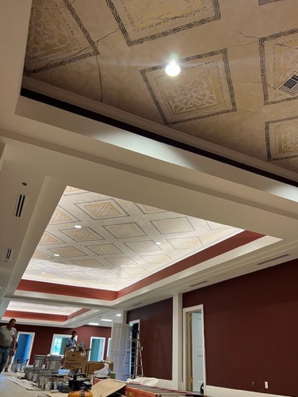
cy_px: 194
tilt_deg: +29.2
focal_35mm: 27
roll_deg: -3.1
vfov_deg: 65.3
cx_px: 152
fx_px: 310
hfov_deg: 51.4
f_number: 1.5
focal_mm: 5.7
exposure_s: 1/60
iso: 100
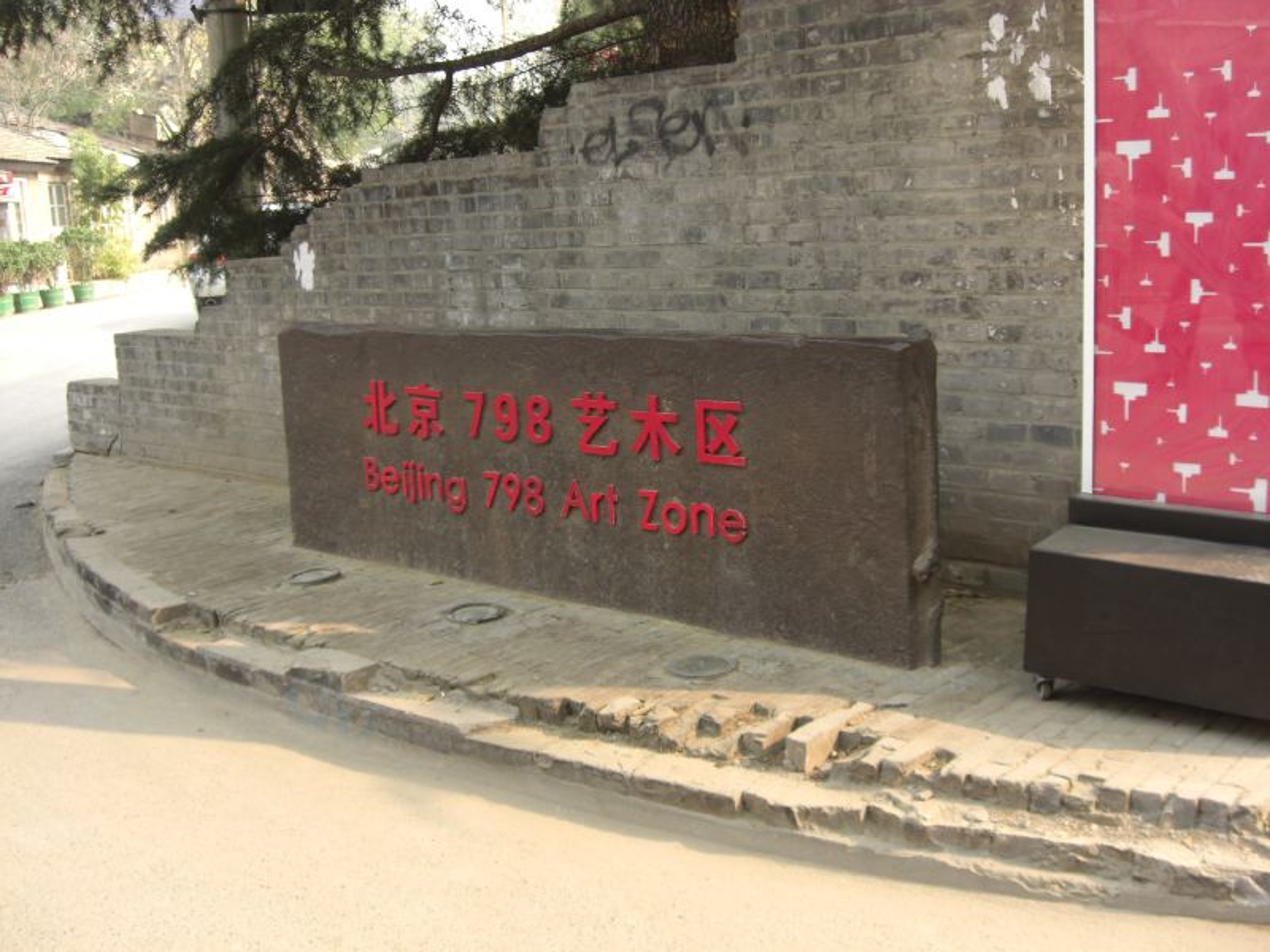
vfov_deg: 37.7
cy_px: 476
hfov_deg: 49.0
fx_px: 1394
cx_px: 635
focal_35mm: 38
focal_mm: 7.9
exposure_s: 1/100
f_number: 2.8
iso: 80
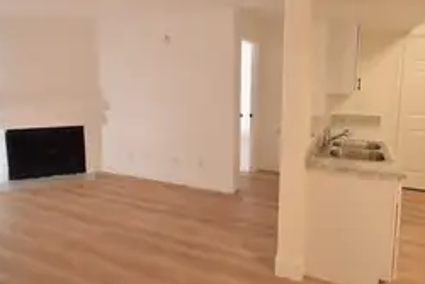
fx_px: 283
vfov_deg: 52.9
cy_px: 115
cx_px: 219
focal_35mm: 24
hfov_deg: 73.7
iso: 400
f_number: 5.6
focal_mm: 10
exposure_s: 1/15
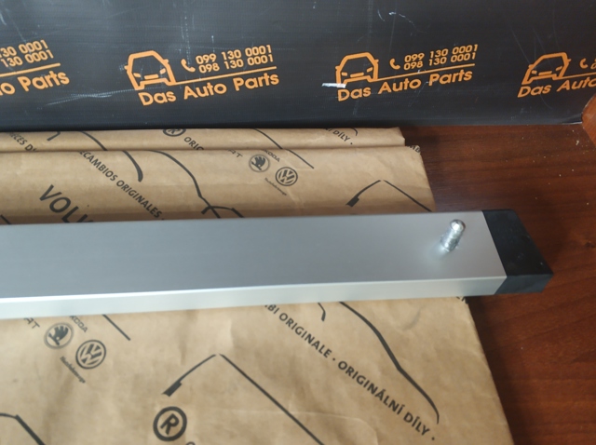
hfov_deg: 65.4
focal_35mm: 27
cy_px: 222
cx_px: 298
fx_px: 464
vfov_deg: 51.2
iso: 744
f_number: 1.8
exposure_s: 1/12
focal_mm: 3.82
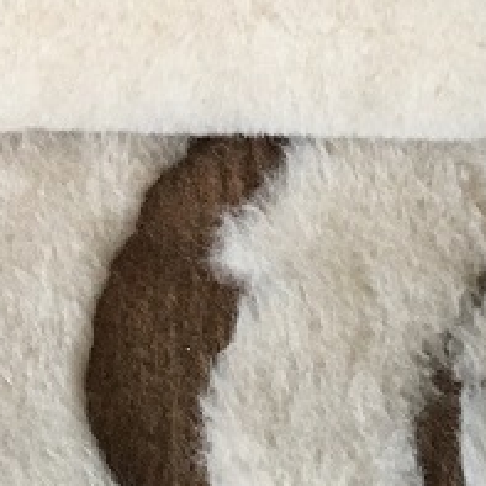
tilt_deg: -34.5
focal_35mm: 130
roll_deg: +2.5
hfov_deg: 13.2
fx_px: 2065
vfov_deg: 12.7
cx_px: -30
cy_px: -264
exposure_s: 1/33
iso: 160
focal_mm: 4.15
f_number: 2.2
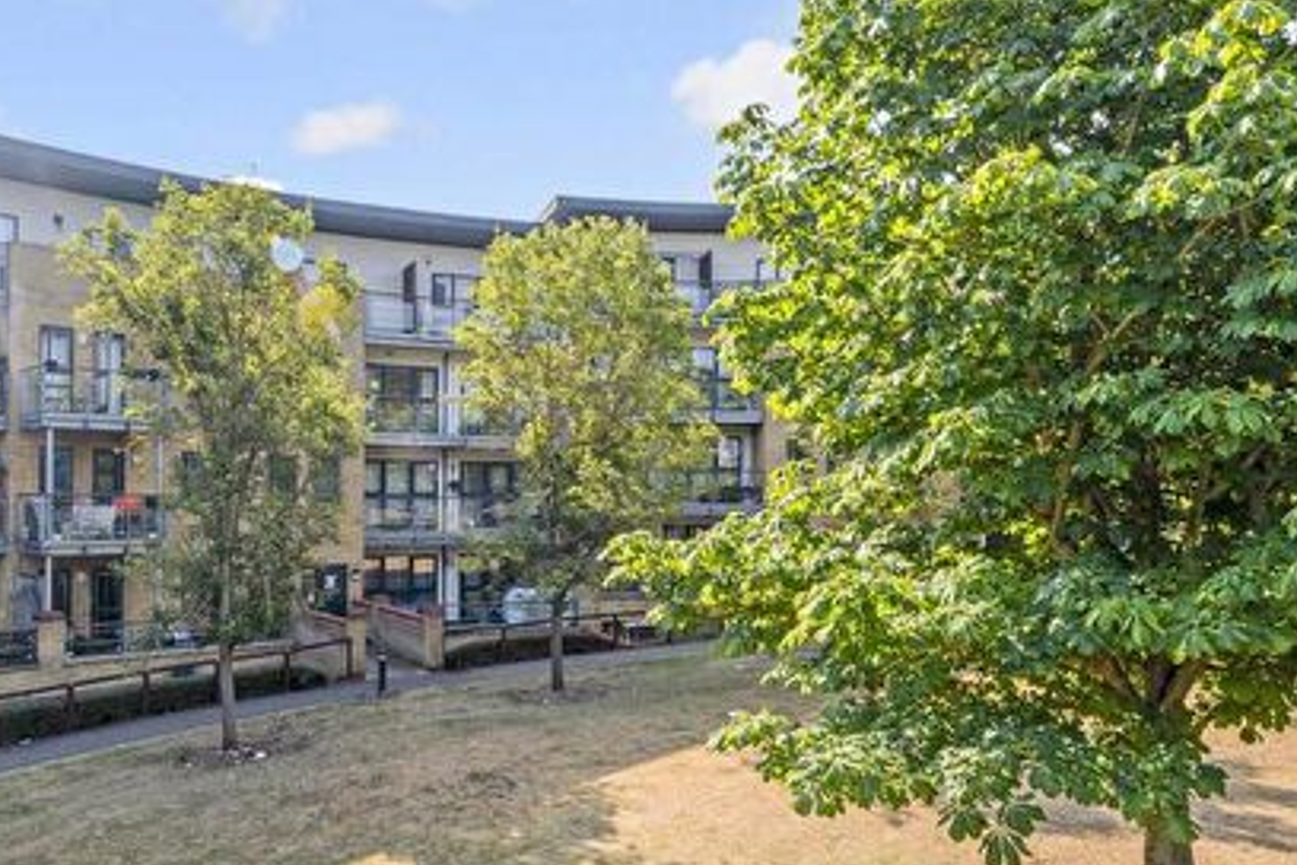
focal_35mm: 24
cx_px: 512
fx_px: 865
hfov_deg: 72.9
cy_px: 539
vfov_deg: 52.6
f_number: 8
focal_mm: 14
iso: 100
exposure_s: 1/320
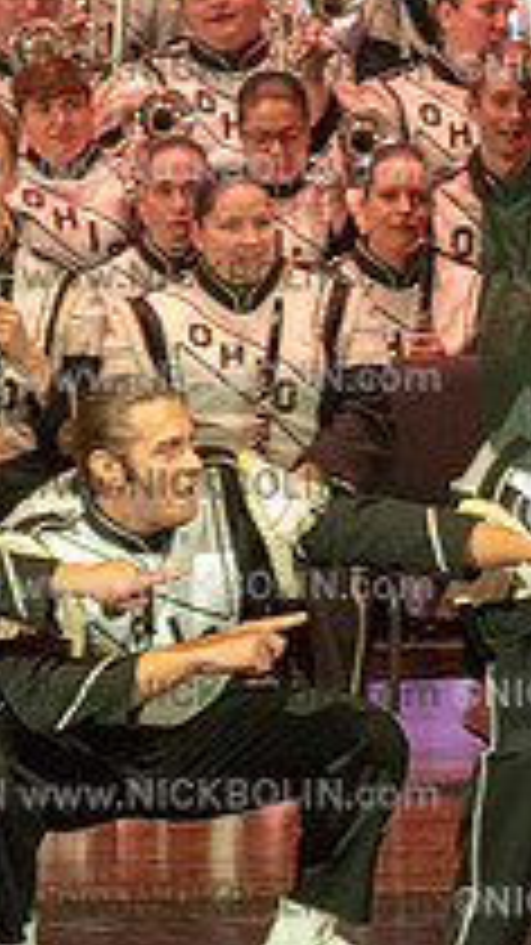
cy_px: 378
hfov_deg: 1.8
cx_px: 796
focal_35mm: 665
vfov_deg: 3.2
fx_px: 16659
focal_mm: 230
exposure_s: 1/200
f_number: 5.6
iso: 8000
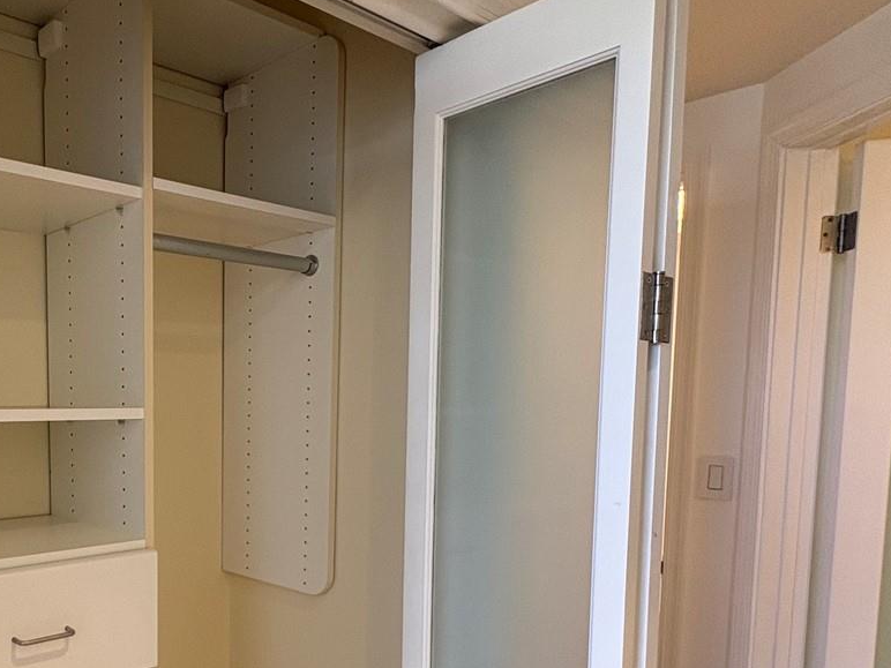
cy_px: 467
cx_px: 151
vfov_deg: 47.1
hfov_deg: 56.2
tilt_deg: -5.0
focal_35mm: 29
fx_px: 746
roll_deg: +0.2
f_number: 2.2
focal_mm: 2.22
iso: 160
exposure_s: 1/60
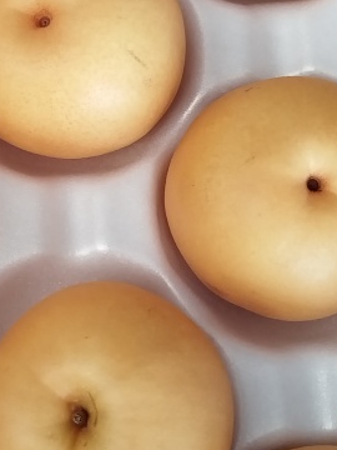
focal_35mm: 77
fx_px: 999
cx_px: -12
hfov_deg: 18.6
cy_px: 138
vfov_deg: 25.2
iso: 405
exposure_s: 1/100
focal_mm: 4.95
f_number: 1.9
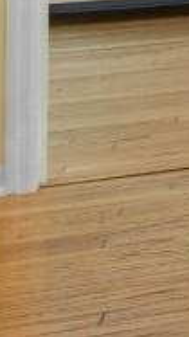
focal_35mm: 145
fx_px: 1294
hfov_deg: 4.2
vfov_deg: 13.4
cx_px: 1382
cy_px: -265
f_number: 4.8
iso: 100
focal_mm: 11
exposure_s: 1/13
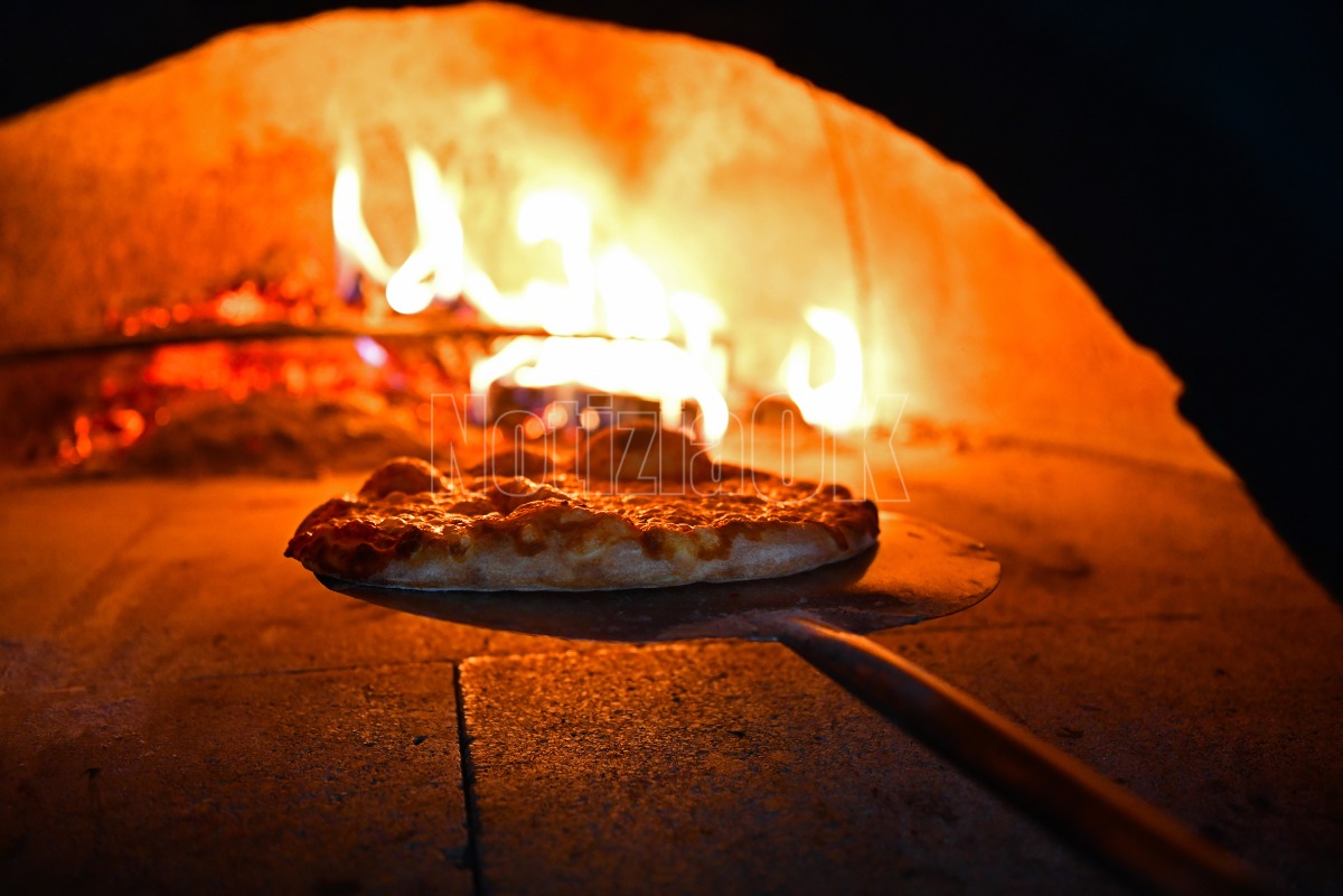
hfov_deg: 53.1
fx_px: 1343
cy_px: 448
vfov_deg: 36.9
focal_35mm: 36
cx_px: 672
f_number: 2.8
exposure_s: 1/40
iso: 2800
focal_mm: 36
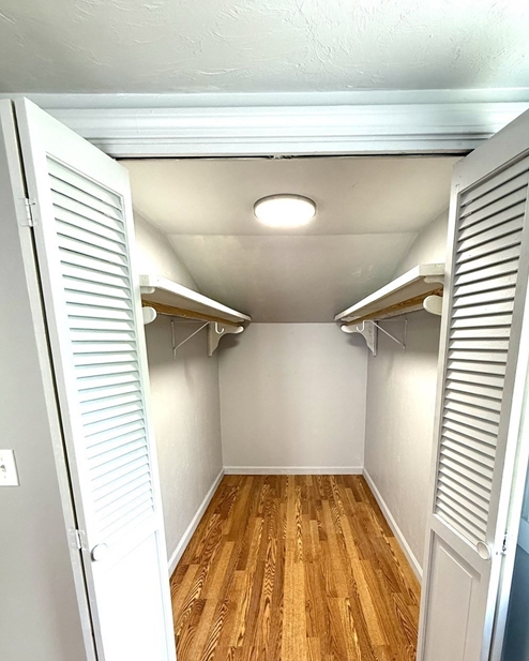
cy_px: 409
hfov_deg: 76.8
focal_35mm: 17
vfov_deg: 88.0
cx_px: 290
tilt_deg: -11.5
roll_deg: +0.0
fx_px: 333
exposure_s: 1/99
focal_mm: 2.22
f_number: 2.2
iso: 200
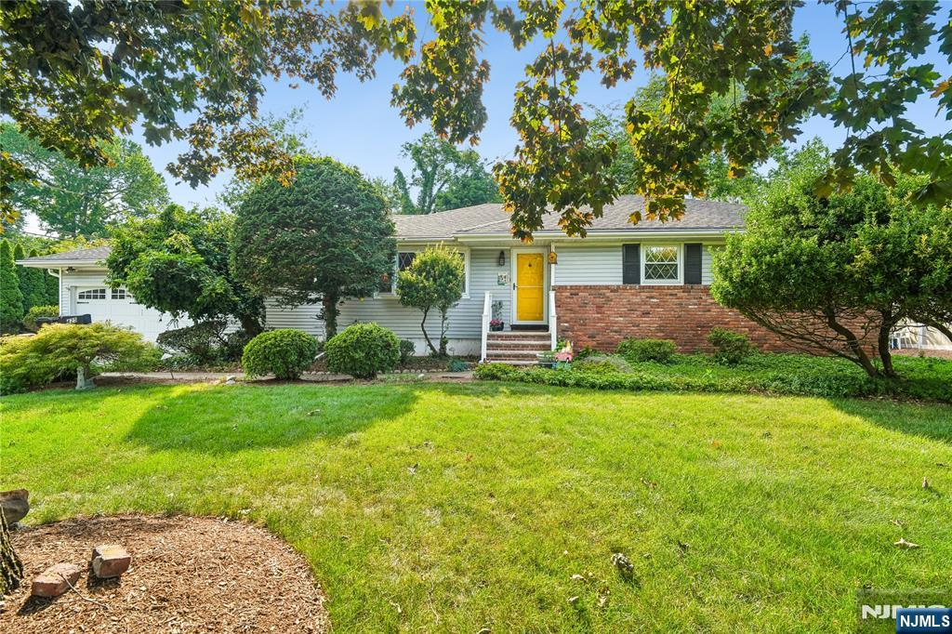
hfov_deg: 96.8
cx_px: 476
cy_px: 317
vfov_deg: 73.7
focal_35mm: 16
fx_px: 423
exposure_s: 1/160
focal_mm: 16
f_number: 8
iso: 400
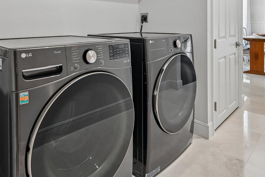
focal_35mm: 27
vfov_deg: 45.2
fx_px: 199
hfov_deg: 67.2
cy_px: 32
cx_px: 120
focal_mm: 14
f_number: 8
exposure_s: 1/80
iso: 3200
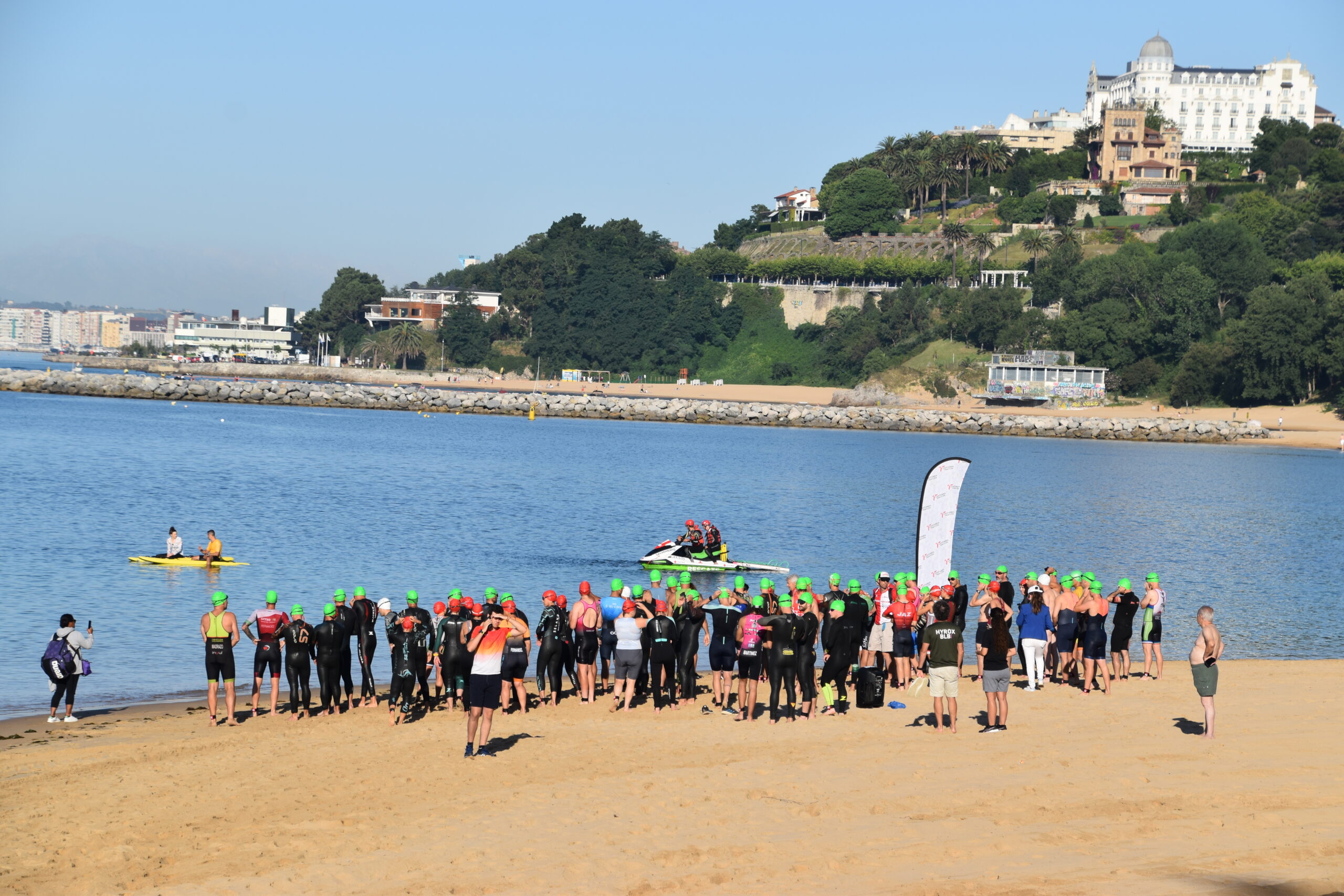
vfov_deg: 11.4
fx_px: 4480
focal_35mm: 120
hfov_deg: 17.1
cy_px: 448
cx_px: 672
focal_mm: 80
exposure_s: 1/320
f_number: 9
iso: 100
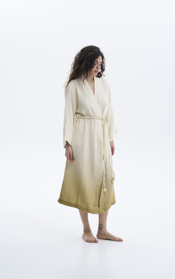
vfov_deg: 28.6
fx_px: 549
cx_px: 90
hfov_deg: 18.1
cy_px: 139
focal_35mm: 72
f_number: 8
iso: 250
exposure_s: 1/200
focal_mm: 70
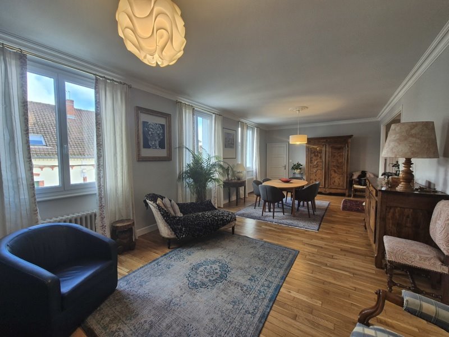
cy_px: 168
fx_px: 169
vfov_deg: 89.9
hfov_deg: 106.2
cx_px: 224
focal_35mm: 13
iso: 100
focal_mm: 2.2
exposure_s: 1/50
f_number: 2.2
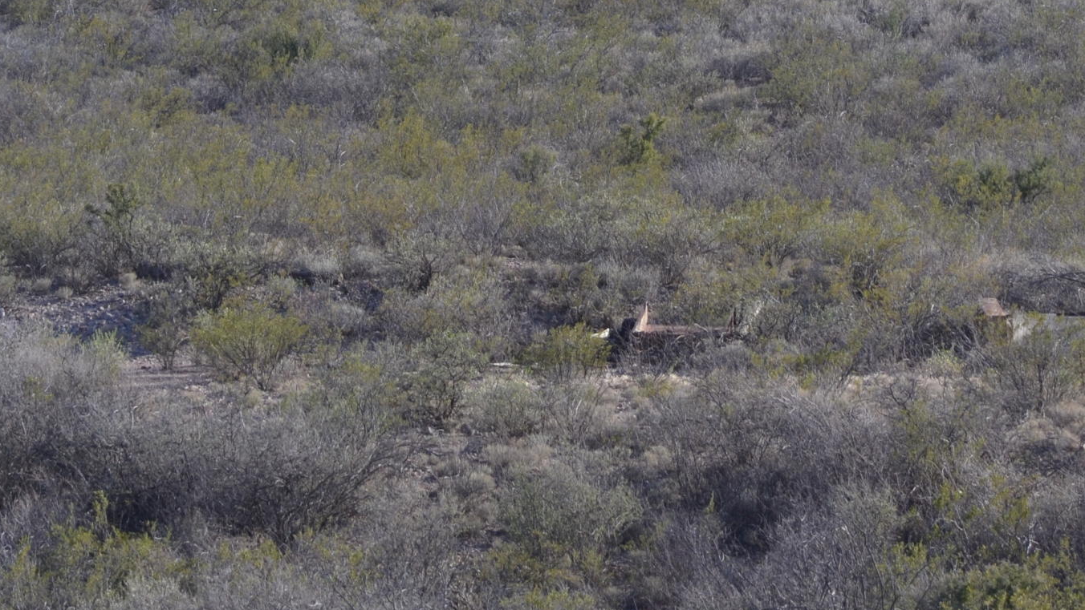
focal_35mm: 575
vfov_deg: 2.1
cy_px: -91
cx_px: 710
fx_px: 16550
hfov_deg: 3.8
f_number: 5.6
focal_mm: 165
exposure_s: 1/500
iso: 160
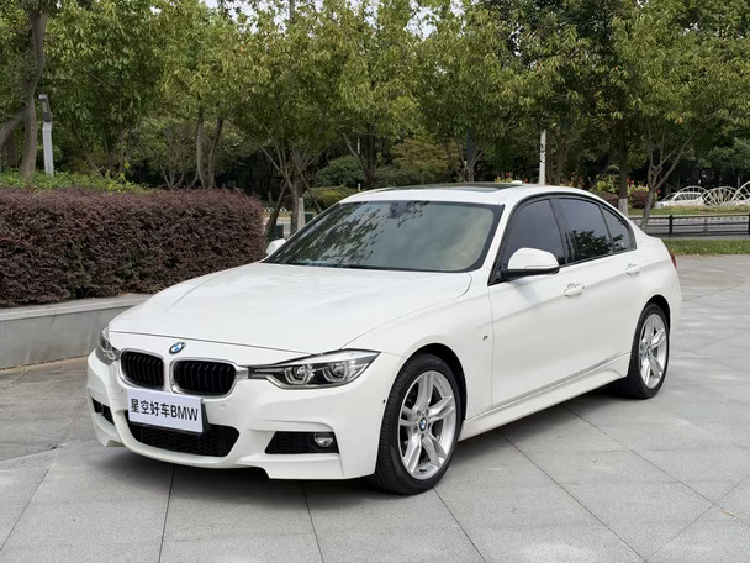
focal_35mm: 48
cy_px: 282
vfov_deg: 30.3
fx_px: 1040
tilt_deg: -4.1
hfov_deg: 39.7
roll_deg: +0.3
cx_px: 375
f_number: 1.8
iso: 64
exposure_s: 1/4975
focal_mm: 6.93
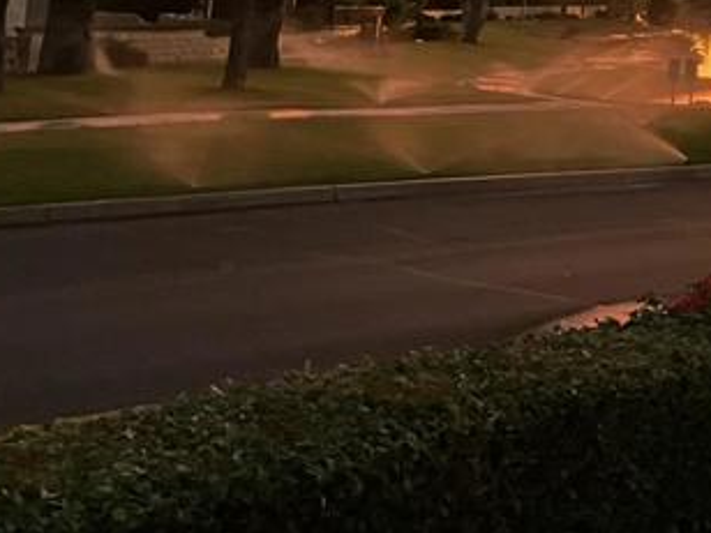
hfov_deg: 18.6
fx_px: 1910
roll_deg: -0.6
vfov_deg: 14.6
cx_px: 1078
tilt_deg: +9.8
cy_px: -314
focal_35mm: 93
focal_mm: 3.99
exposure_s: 1/60
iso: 320
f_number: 1.8
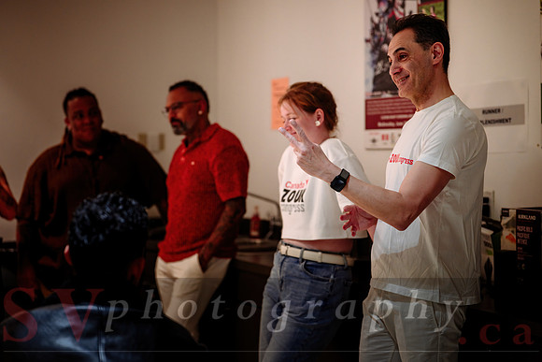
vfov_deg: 18.0
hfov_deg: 26.7
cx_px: 294
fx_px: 1143
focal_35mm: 76
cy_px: 166
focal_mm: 70
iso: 1000
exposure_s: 1/100
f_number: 2
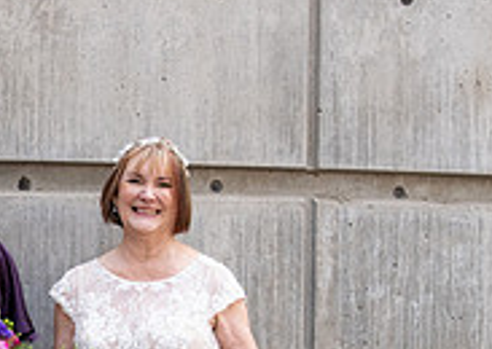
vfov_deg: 12.3
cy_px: 329
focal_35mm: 115
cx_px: -97
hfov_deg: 16.7
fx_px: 1604
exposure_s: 1/400
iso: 1250
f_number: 5
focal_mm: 28
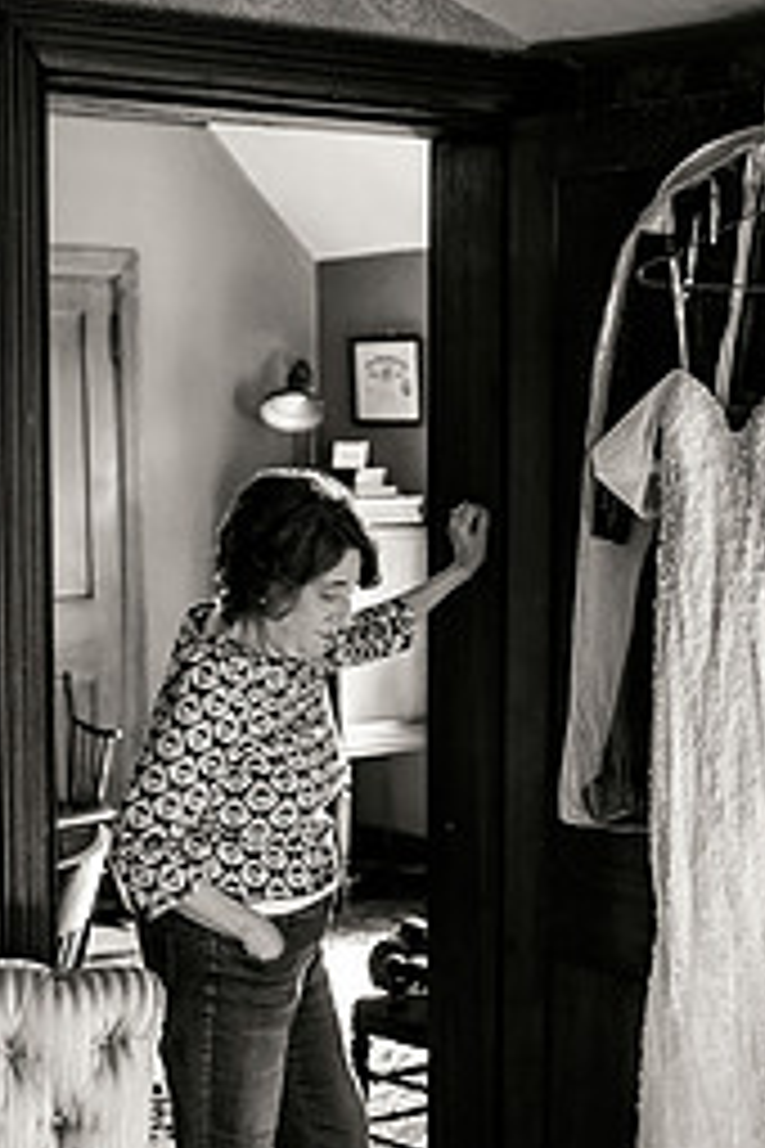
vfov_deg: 30.0
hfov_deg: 20.3
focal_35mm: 67
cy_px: 680
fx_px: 2135
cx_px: 279
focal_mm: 38
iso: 2000
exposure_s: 1/160
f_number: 2.8
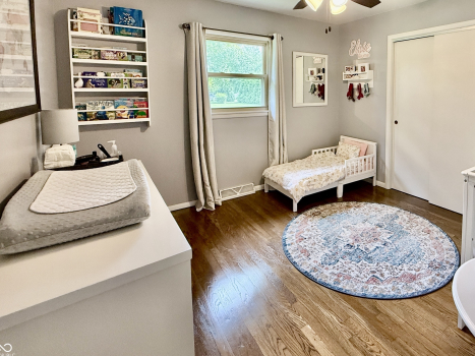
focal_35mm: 20
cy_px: 109
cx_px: 322
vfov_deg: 63.7
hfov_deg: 78.7
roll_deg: +0.0
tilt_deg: -3.3
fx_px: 274
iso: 400
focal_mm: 2.22
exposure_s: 1/120
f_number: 2.2
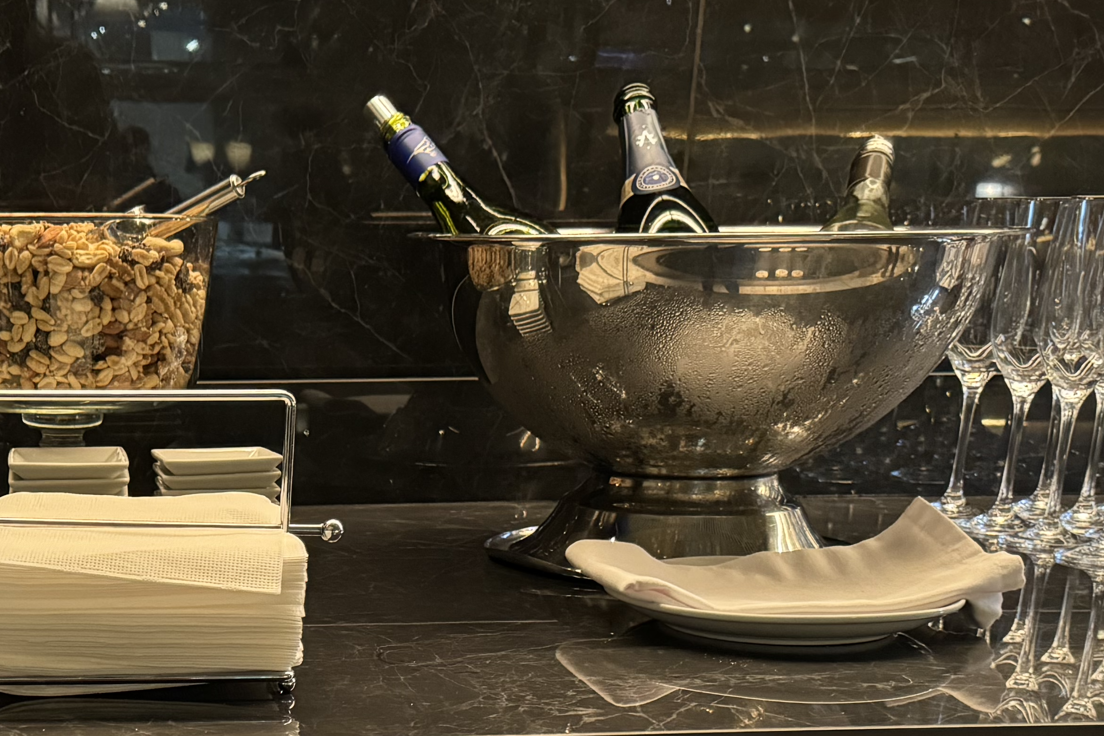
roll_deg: +0.4
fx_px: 1871
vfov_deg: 20.3
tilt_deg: -21.9
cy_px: 970
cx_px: 109
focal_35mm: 61
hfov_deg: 31.3
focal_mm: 6.76
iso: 800
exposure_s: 1/50
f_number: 1.78
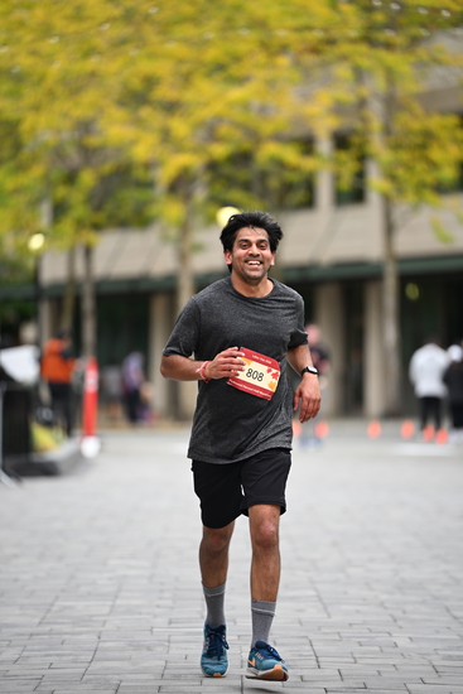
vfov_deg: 10.5
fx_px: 3759
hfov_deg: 7.0
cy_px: 347
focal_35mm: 195
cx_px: 232
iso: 640
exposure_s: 1/2000
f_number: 2.8
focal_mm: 195
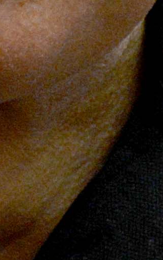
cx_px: 665
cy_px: -207
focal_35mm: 2381
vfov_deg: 0.9
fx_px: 16919
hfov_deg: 0.6
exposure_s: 1/160
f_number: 4.5
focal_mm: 200
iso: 1600
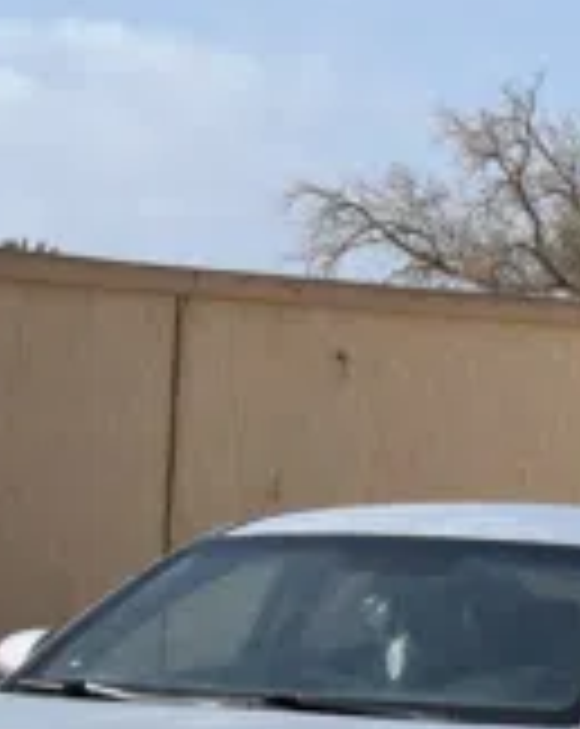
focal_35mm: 186
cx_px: 418
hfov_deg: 8.3
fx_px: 4002
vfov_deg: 10.3
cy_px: 774
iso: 32
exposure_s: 1/874
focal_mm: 9
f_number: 2.8
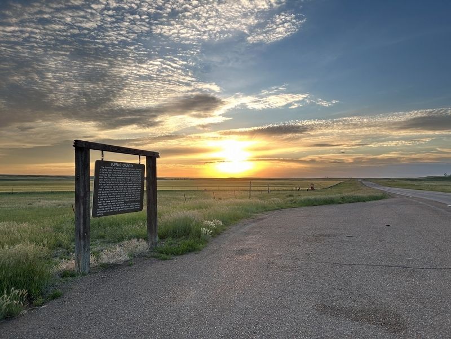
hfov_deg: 67.3
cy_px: 170
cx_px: 226
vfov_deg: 53.1
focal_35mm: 26
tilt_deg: +1.6
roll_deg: -0.7
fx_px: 339
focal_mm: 5.7
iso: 50
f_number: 1.5
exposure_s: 1/575
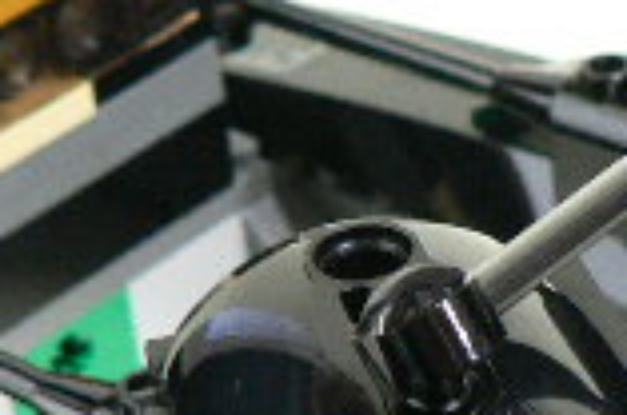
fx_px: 2659
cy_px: 379
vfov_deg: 8.9
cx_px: 439
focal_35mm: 153
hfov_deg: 13.4
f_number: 2.8
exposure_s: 1/8
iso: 200
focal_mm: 6
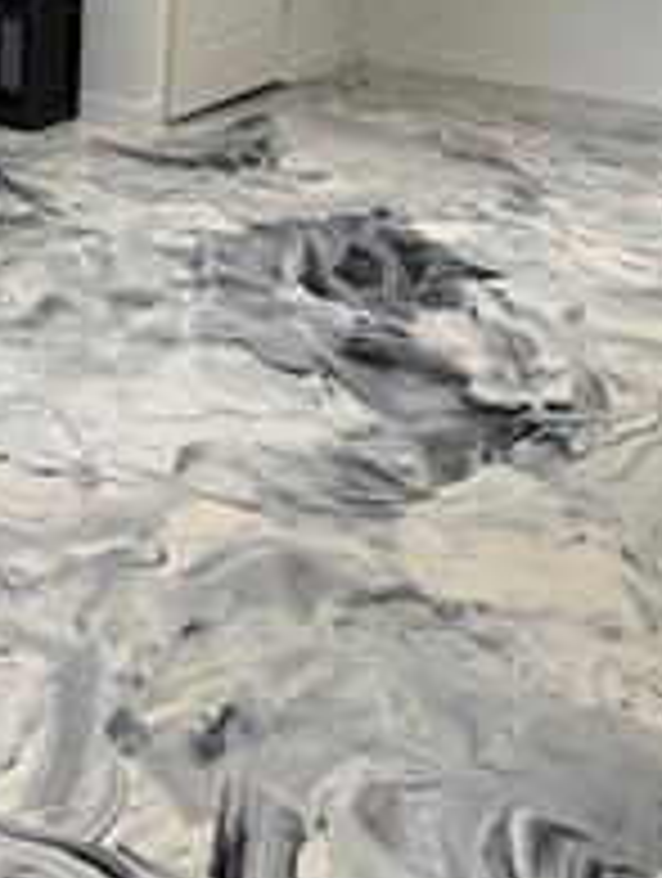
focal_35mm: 55
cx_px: -27
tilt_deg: -11.9
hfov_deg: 25.1
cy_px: 50
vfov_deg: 32.7
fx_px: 1398
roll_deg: -2.0
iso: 250
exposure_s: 1/60
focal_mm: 2.22
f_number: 2.2
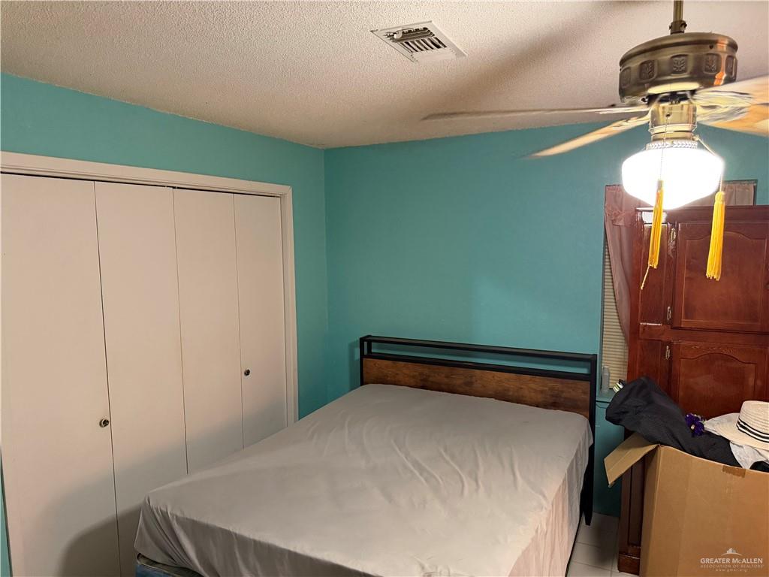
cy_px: 288
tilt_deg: -5.9
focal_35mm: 24
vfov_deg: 56.8
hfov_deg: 71.6
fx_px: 533
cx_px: 384
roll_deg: +0.4
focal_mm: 6.76
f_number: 1.78
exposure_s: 1/60
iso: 640
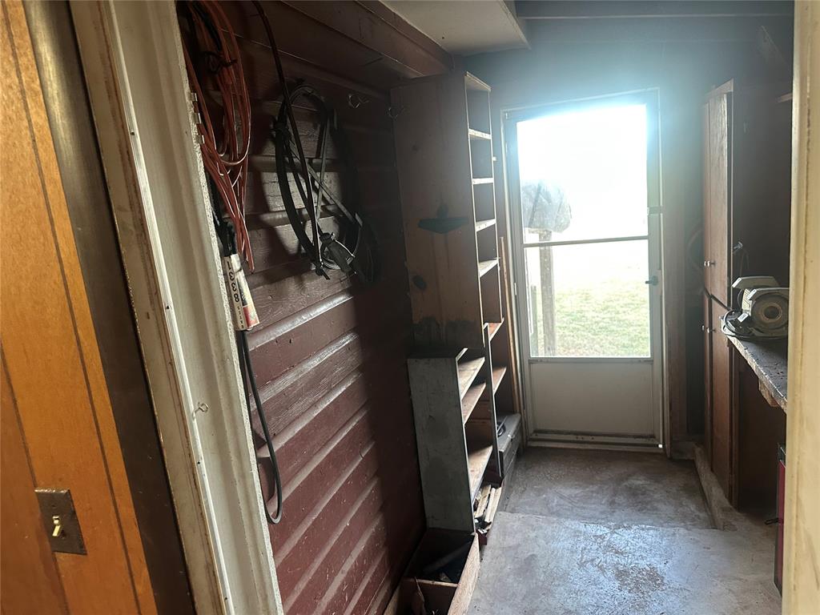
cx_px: 410
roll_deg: +6.4
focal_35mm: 24
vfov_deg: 56.8
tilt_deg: -11.8
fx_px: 569
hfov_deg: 71.6
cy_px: 308
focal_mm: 6.86
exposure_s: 1/60
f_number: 1.78
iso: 400
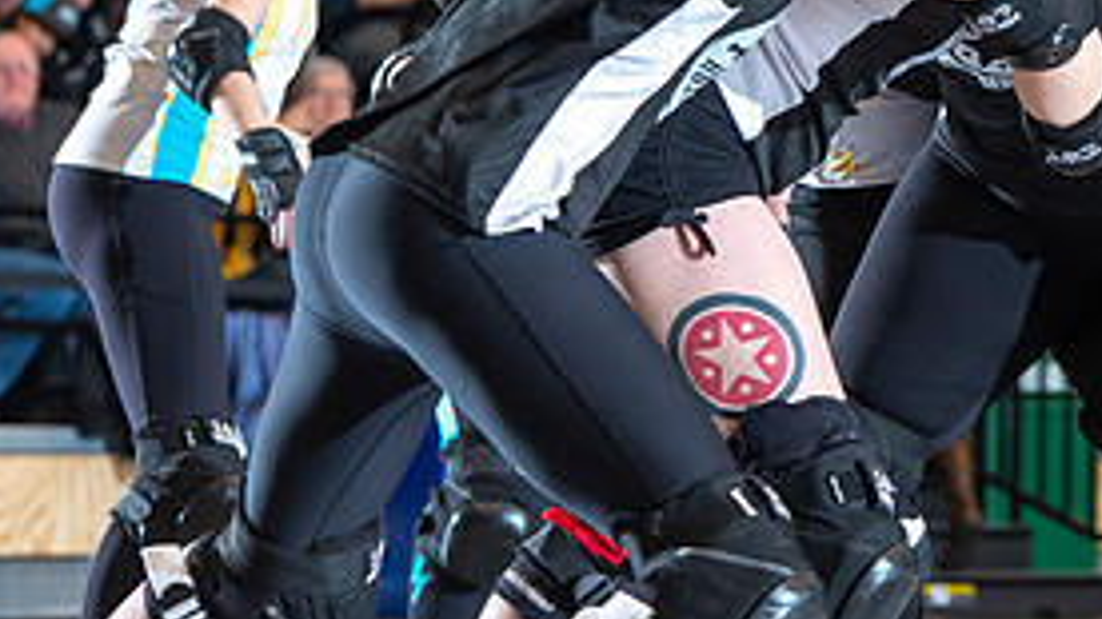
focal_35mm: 286
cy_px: 30
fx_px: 8354
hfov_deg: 7.5
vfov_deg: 4.2
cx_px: 1086
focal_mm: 130
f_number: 5.6
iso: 500
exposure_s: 1/160
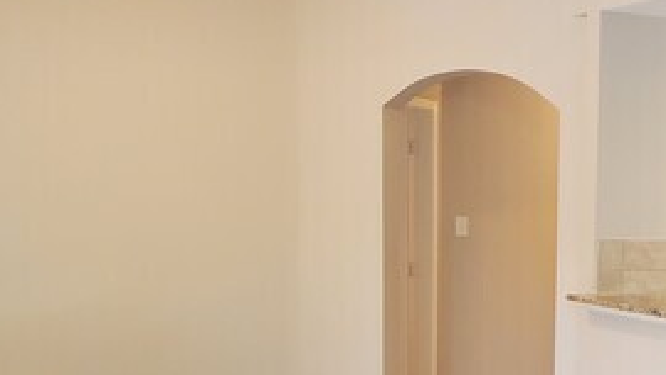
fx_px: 1236
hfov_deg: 28.9
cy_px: 385
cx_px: 606
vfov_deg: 16.8
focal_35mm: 70
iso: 250
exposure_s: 1/40
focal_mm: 4.3
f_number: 2.4
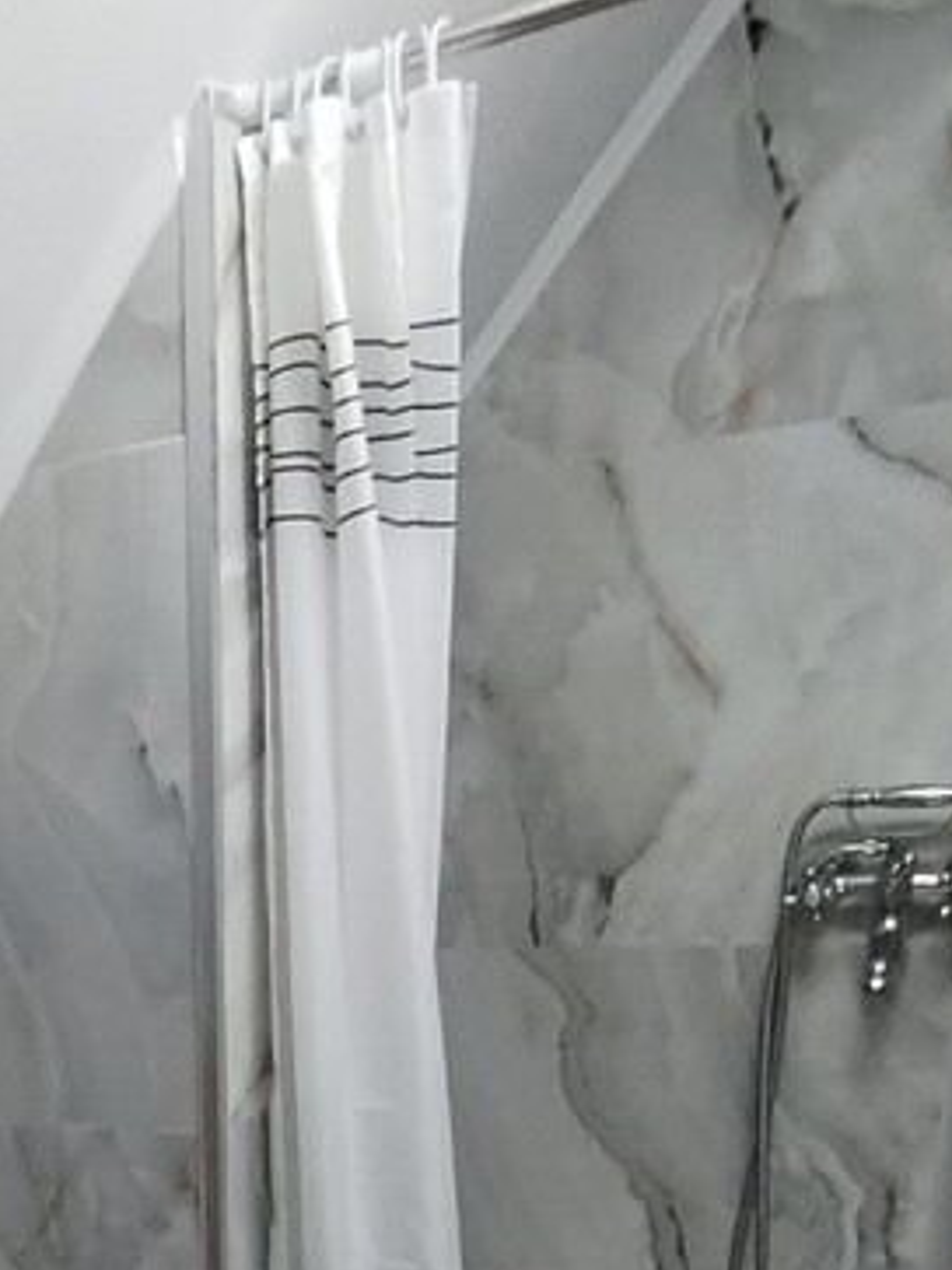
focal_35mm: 48
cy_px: 1340
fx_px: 1761
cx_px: -290
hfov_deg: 25.8
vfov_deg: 35.0
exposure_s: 1/50
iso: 209
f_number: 2.2
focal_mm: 1.42
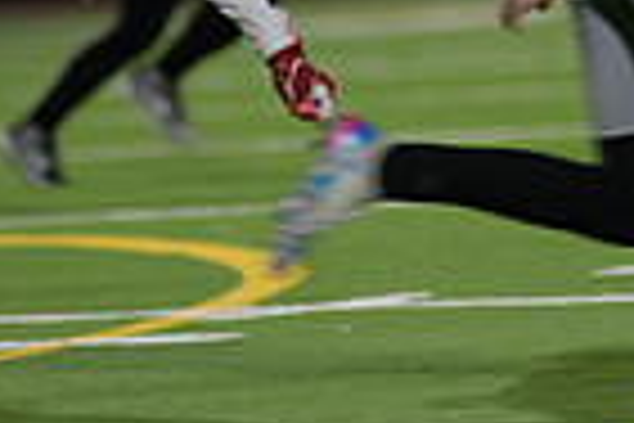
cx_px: 468
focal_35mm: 720
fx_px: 12679
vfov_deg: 1.9
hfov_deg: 2.9
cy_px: -52
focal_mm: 175
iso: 640
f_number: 2.8
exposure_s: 1/200
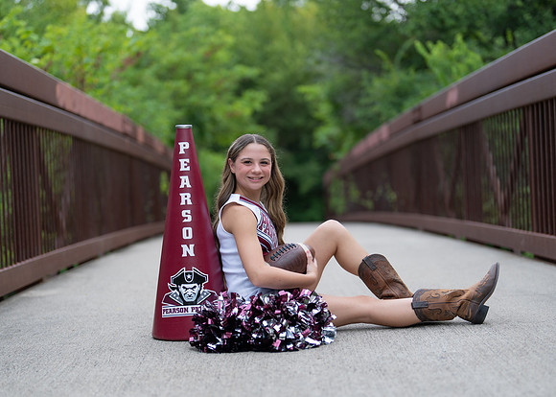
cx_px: 291
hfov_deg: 30.7
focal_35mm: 64
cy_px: 226
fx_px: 1011
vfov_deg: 22.2
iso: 100
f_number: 1.2
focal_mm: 50
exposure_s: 1/320
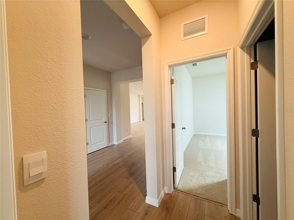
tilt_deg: +0.6
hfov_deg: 102.1
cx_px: 147
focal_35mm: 14
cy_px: 110
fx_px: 119
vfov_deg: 85.7
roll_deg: +2.1
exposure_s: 1/120
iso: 200
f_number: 2.2
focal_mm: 2.22
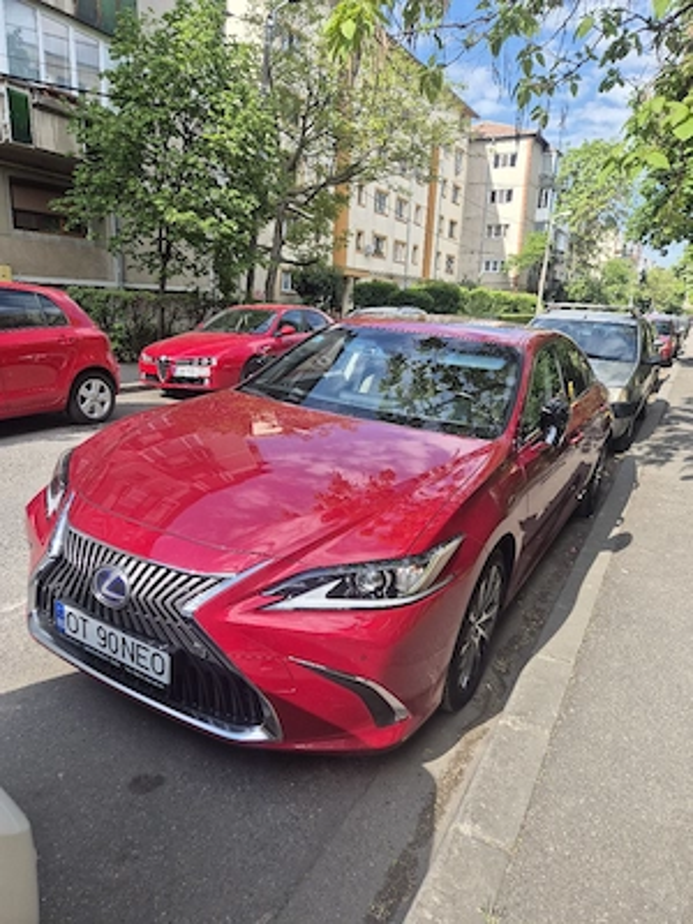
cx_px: 346
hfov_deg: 58.9
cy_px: 462
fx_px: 614
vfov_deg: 73.9
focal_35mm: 23
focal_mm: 5.4
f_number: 1.8
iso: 25
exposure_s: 1/714
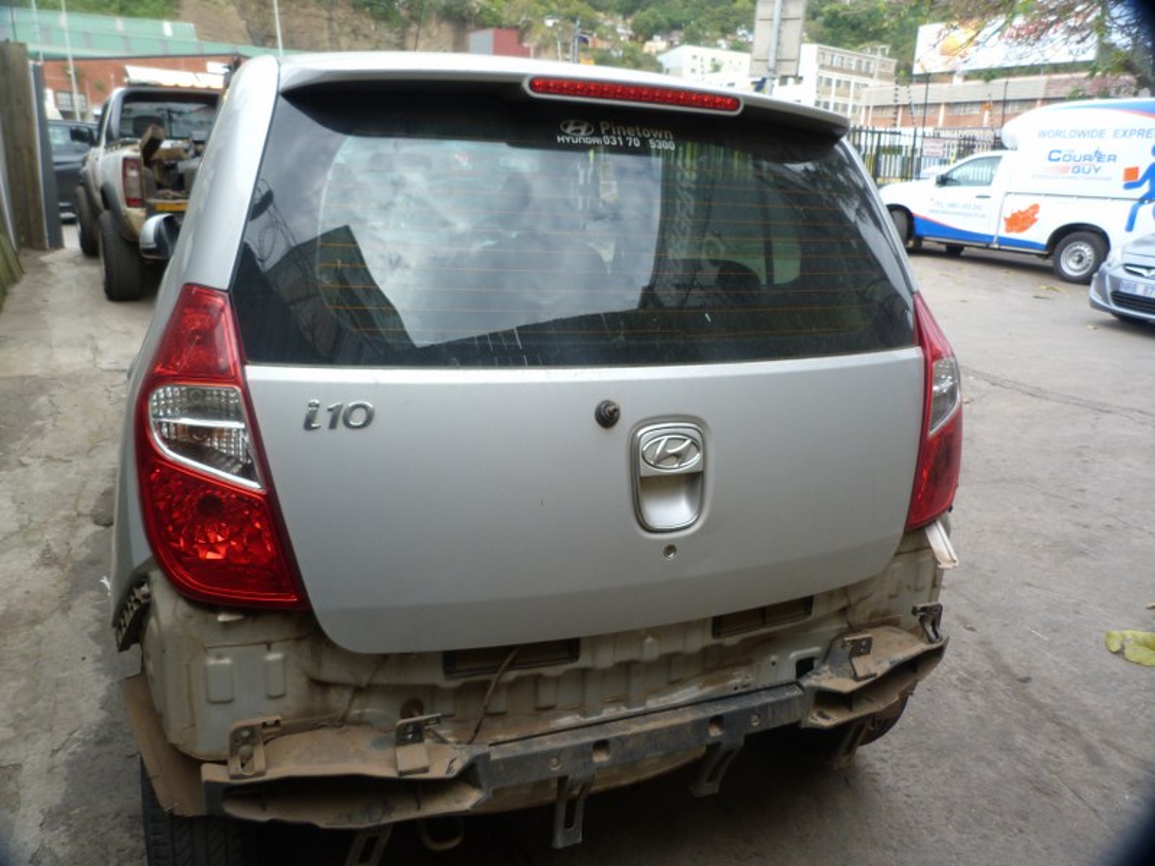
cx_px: 578
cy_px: 433
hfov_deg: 69.4
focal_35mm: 25
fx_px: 834
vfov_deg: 54.9
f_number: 2.8
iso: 80
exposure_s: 1/125
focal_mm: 4.5
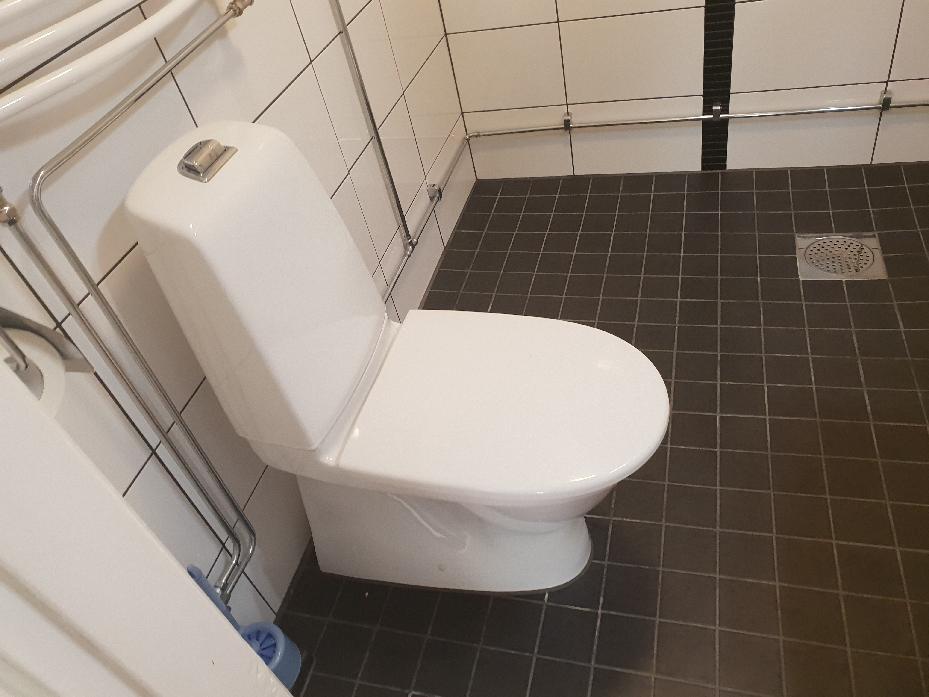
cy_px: 348
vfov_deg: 53.1
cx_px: 464
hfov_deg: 67.3
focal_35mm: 26
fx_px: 698
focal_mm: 4.3
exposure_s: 1/25
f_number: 2.4
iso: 320
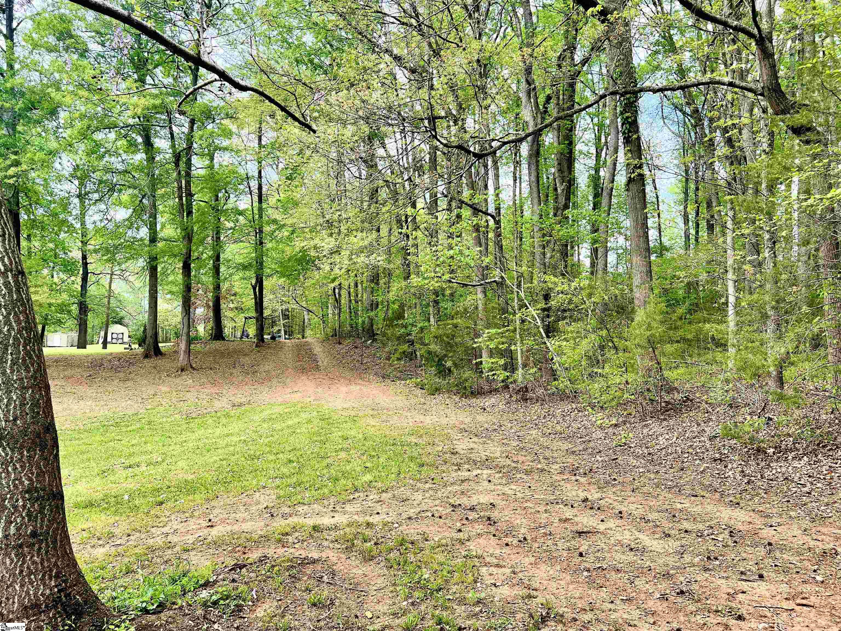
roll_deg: -0.8
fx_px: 632
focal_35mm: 26
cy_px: 316
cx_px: 420
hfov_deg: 67.3
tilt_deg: +3.0
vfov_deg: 53.1
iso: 50
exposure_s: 1/797
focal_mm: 5.7
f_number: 1.5
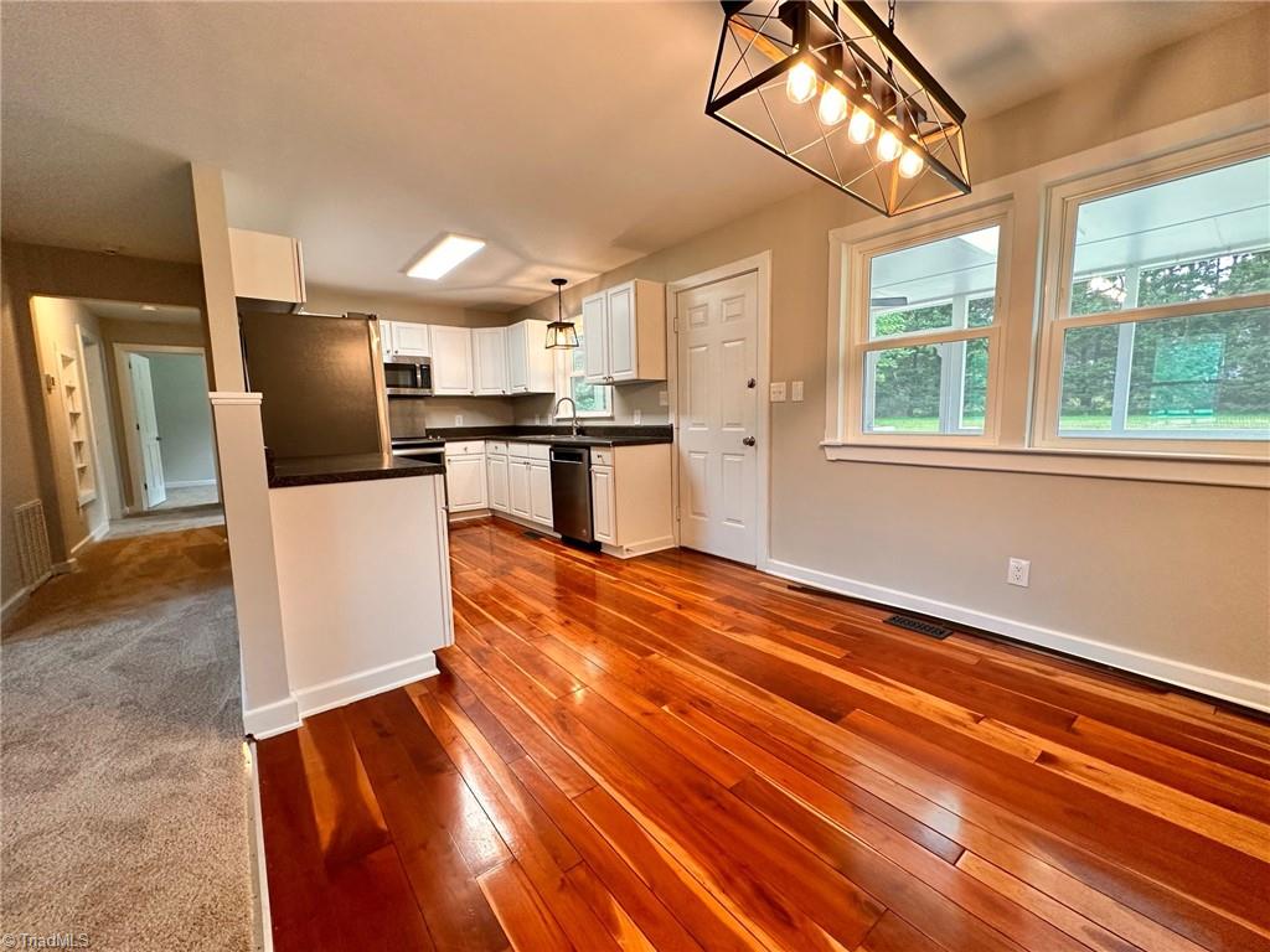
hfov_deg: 102.1
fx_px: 514
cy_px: 476
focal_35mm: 14
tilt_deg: -6.7
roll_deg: +0.9
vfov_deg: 85.7
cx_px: 635
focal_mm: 2.22
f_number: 2.2
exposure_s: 1/120
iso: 200
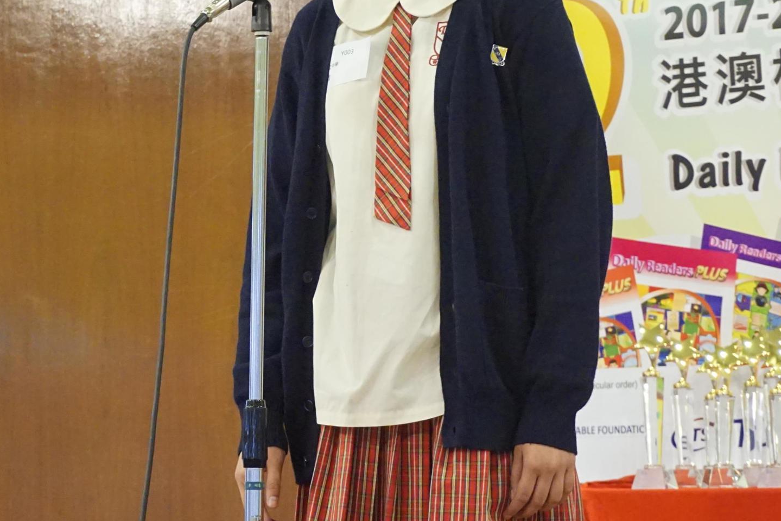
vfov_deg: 9.5
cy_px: 97
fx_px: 3124
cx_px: 291
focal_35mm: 144
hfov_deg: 14.2
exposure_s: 1/80
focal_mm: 47
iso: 3200
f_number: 5.6
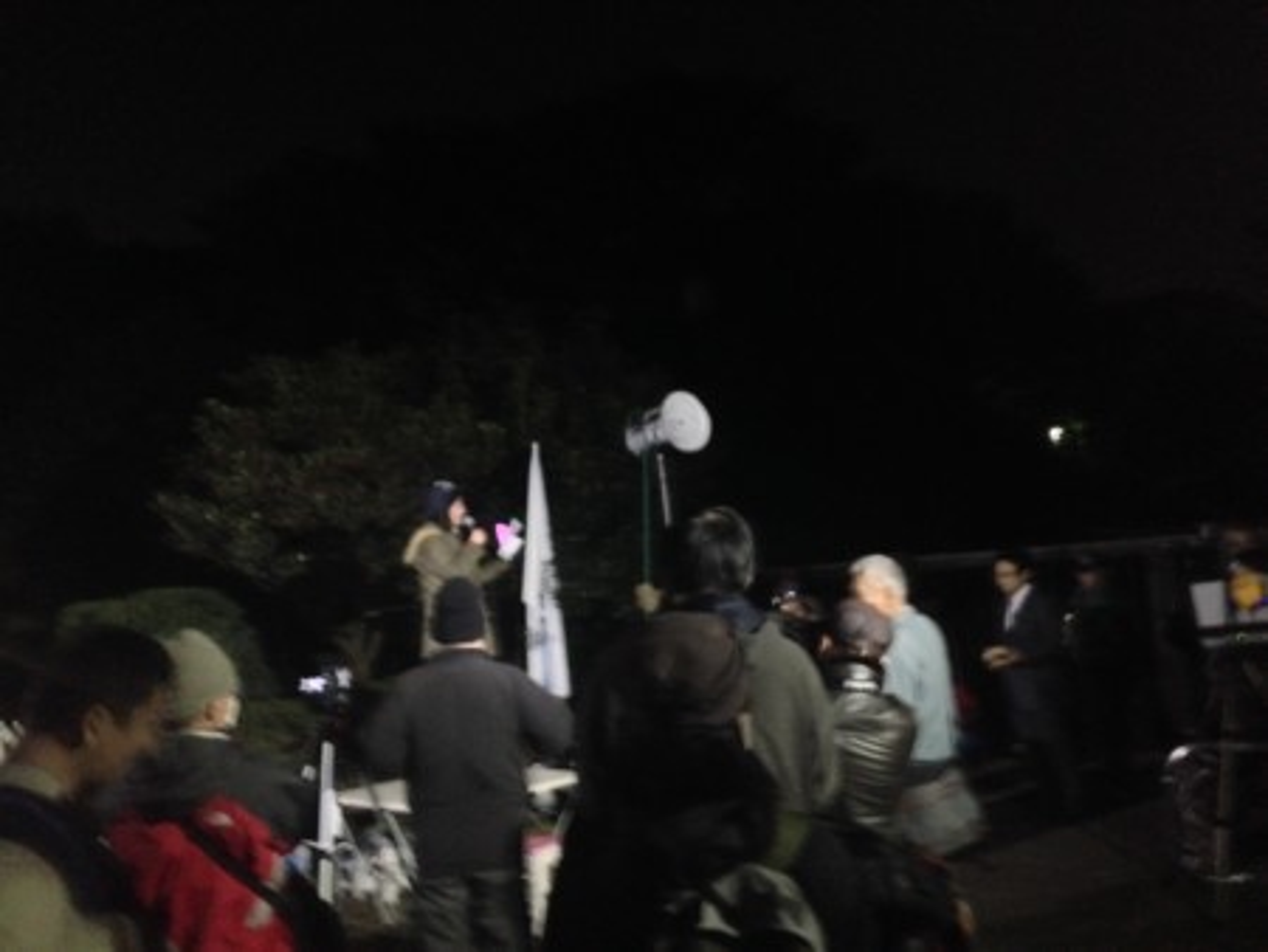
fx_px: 1209
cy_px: 476
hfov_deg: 55.3
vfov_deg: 43.0
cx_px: 634
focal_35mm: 33
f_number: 2.4
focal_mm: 4.12
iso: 800
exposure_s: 1/15
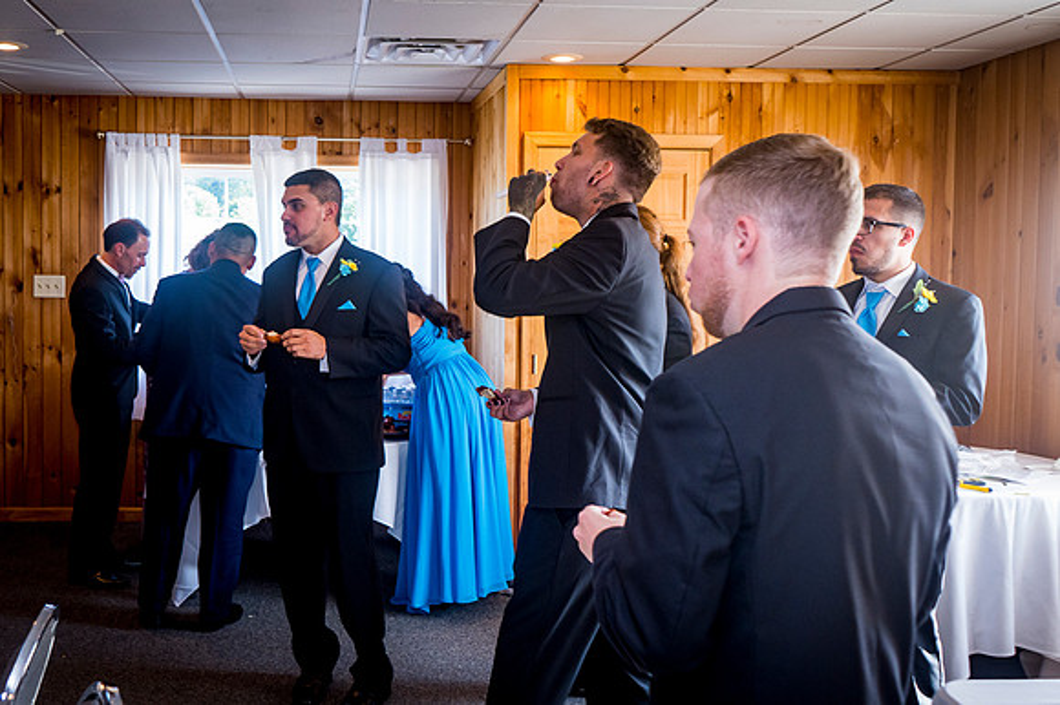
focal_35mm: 36
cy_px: 327
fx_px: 1045
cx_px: 388
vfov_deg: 37.3
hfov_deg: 53.1
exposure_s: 1/80
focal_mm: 28
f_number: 5.6
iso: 1250
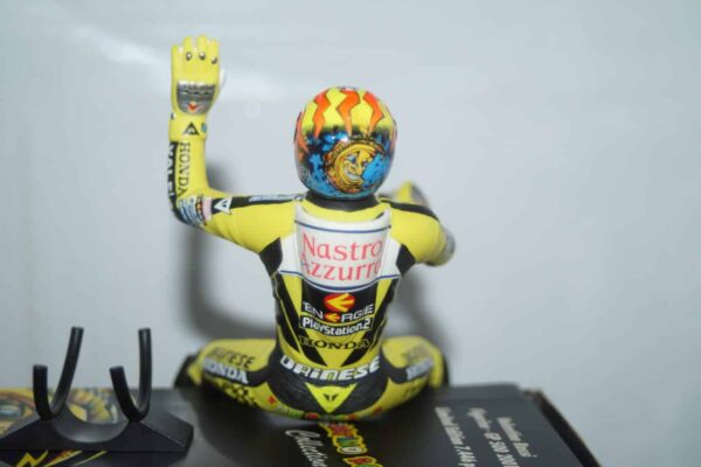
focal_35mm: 68
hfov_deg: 29.9
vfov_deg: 20.2
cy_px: 234
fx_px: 1314
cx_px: 350
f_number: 4.5
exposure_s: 1/160
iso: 160
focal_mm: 45
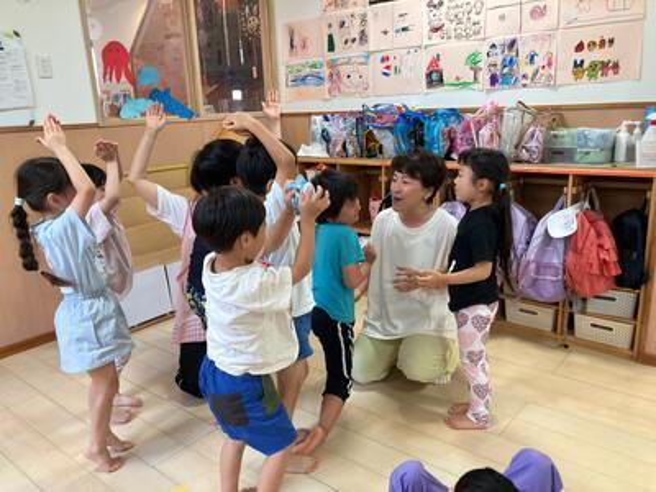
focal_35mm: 28
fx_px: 531
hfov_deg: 63.4
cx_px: 328
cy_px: 246
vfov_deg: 49.7
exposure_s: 1/121
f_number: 1.8
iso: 80
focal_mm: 3.99
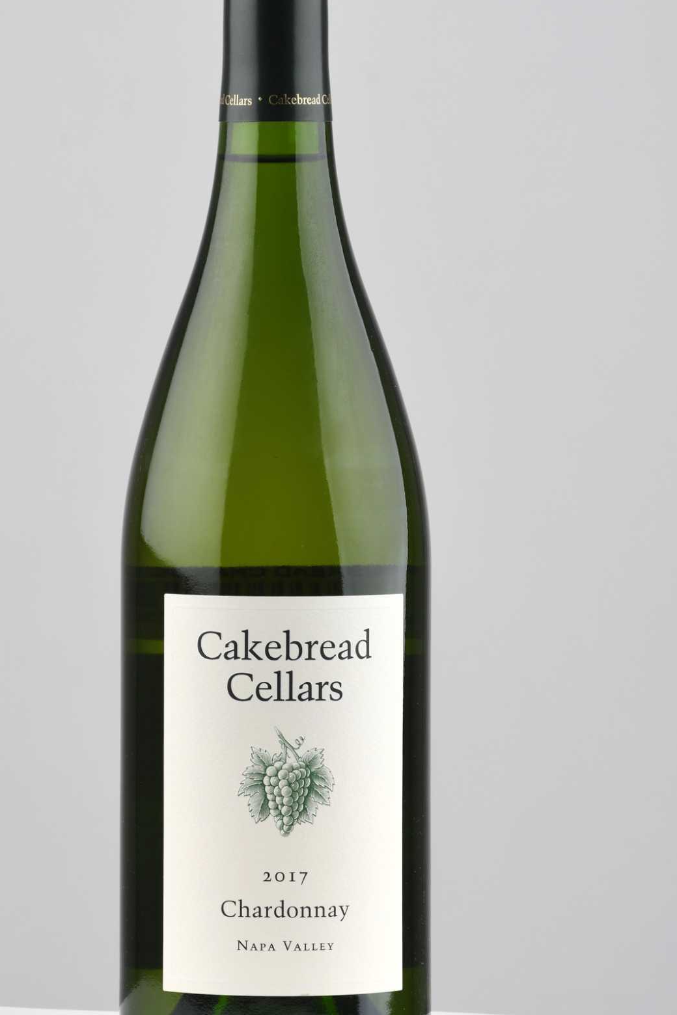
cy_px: 484
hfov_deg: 5.4
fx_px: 7221
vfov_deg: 8.0
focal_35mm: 256
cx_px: 256
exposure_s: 1/200
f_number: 9
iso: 100
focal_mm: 130
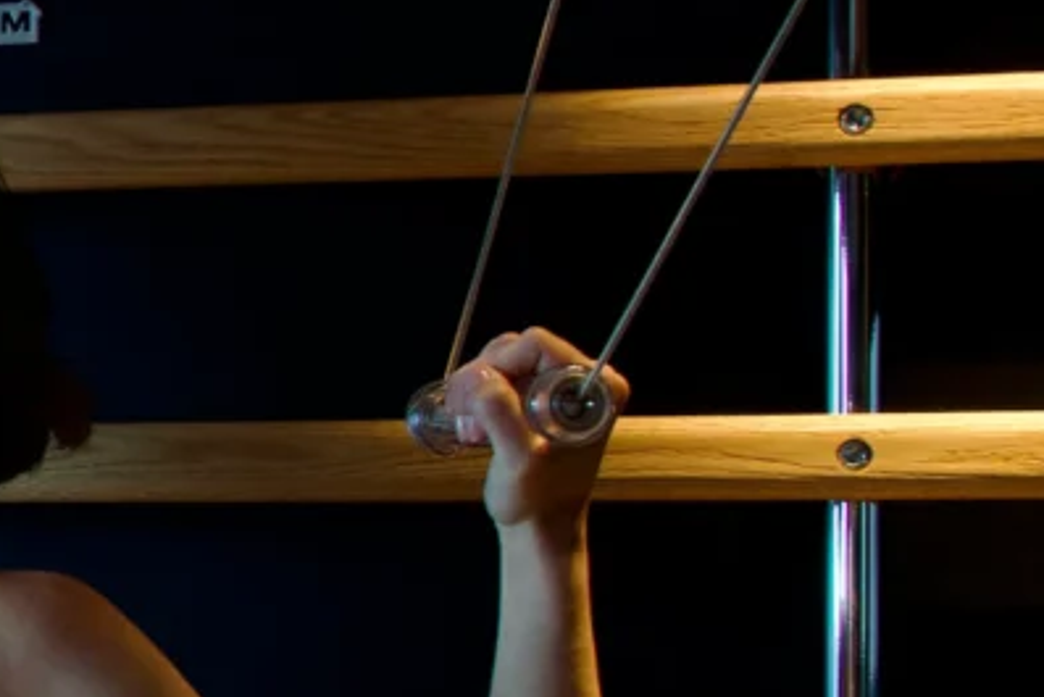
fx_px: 4206
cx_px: -1154
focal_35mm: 145
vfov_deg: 9.4
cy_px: 563
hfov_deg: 12.2
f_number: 5.6
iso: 640
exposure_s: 1/100
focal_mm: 30
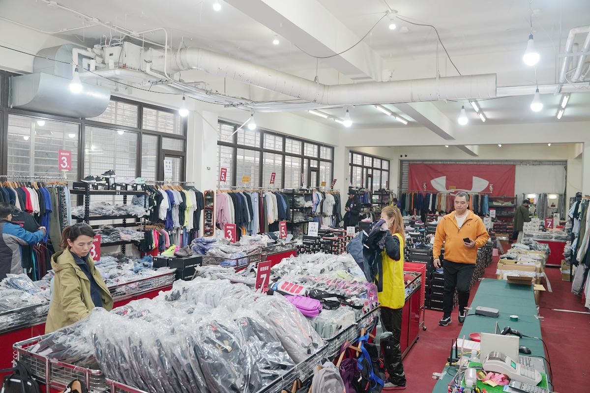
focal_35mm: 28
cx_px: 295
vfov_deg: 46.4
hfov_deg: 65.5
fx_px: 459
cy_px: 196
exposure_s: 1/160
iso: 1250
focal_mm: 28
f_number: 4
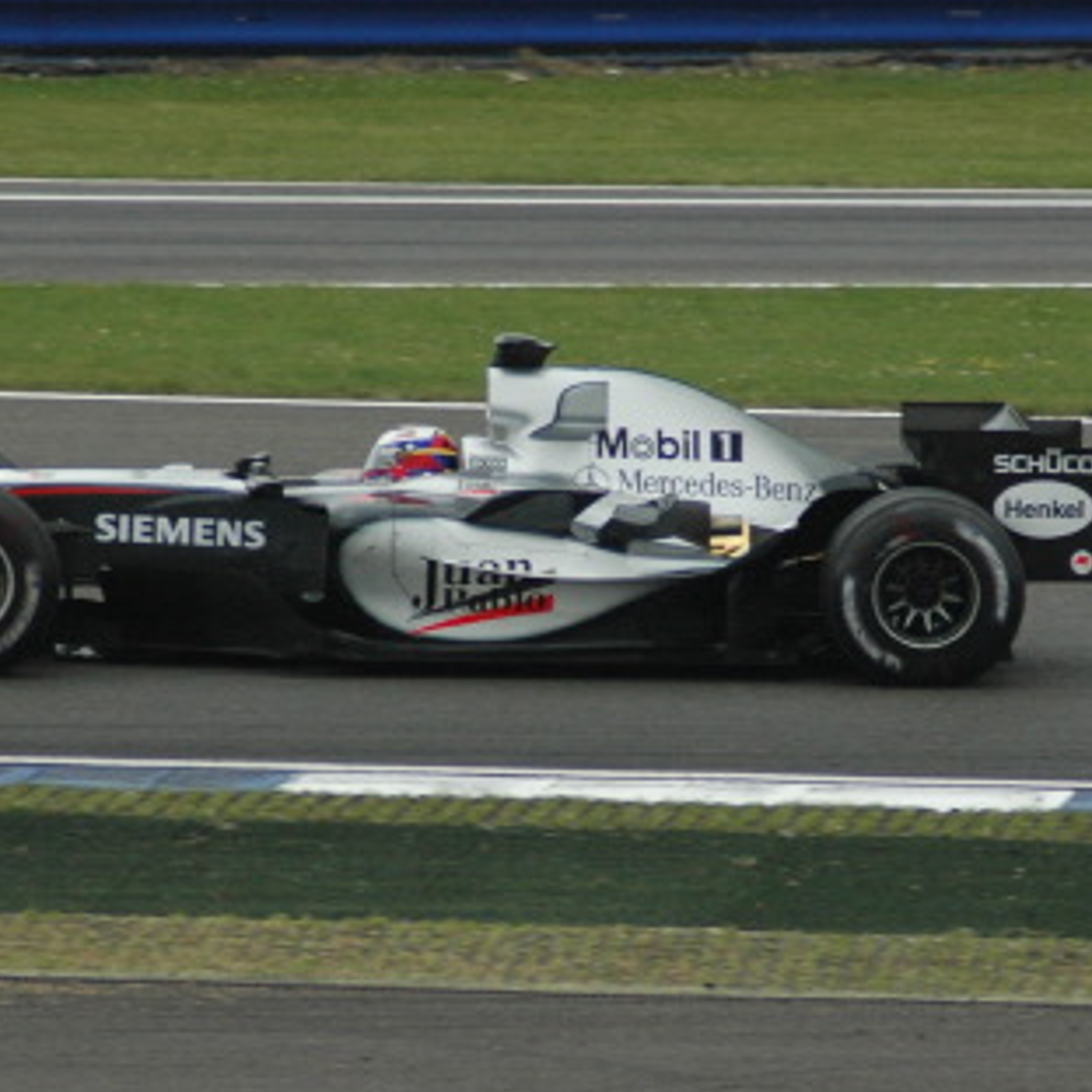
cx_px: 644
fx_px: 27981
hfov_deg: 2.2
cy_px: 562
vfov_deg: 2.2
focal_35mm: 784
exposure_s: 1/2000
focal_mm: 300
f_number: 6.3
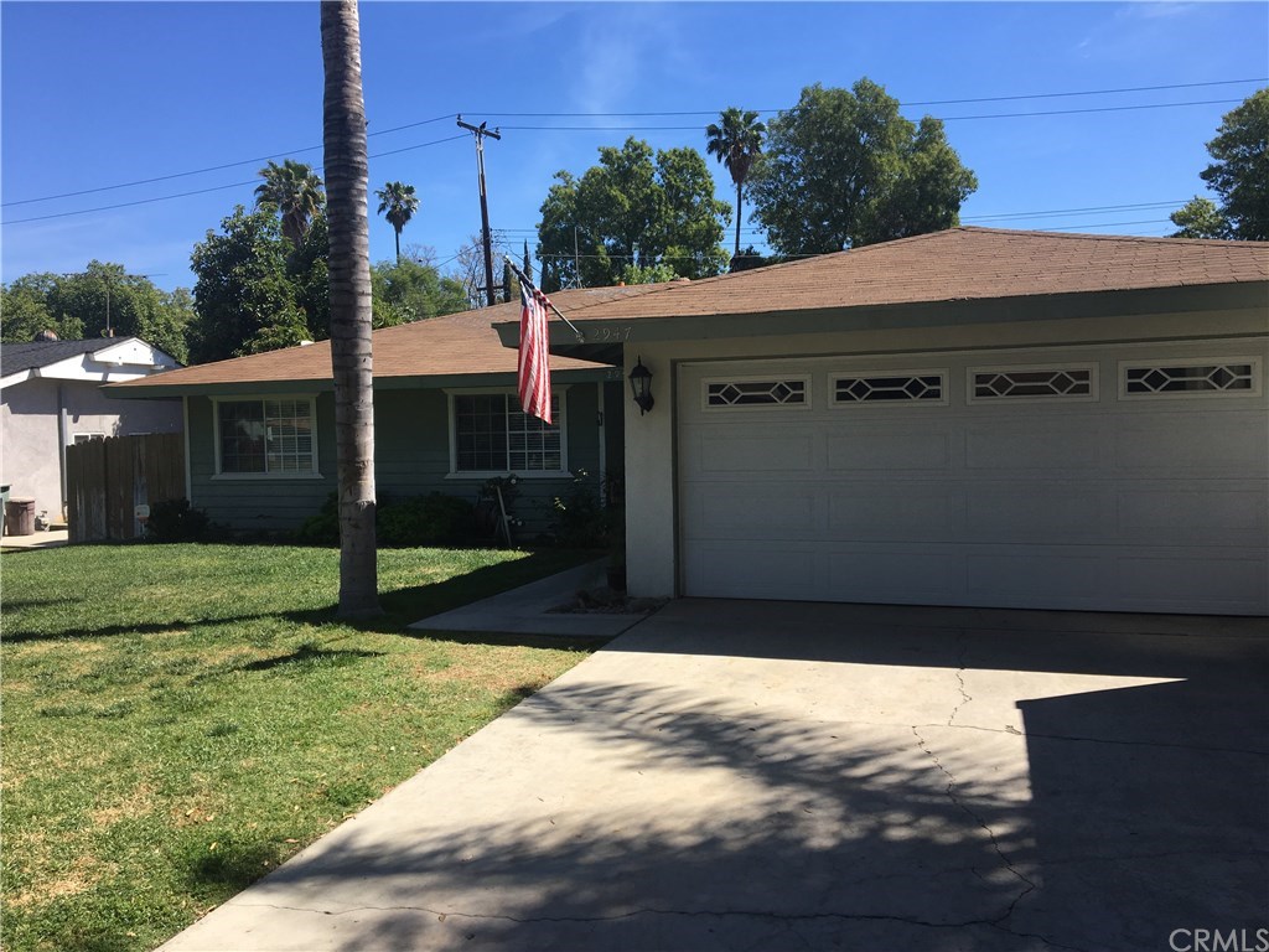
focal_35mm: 29
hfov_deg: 61.7
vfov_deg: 48.2
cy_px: 476
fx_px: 1063
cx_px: 634
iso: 25
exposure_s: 1/1221
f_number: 2.2
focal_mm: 4.15
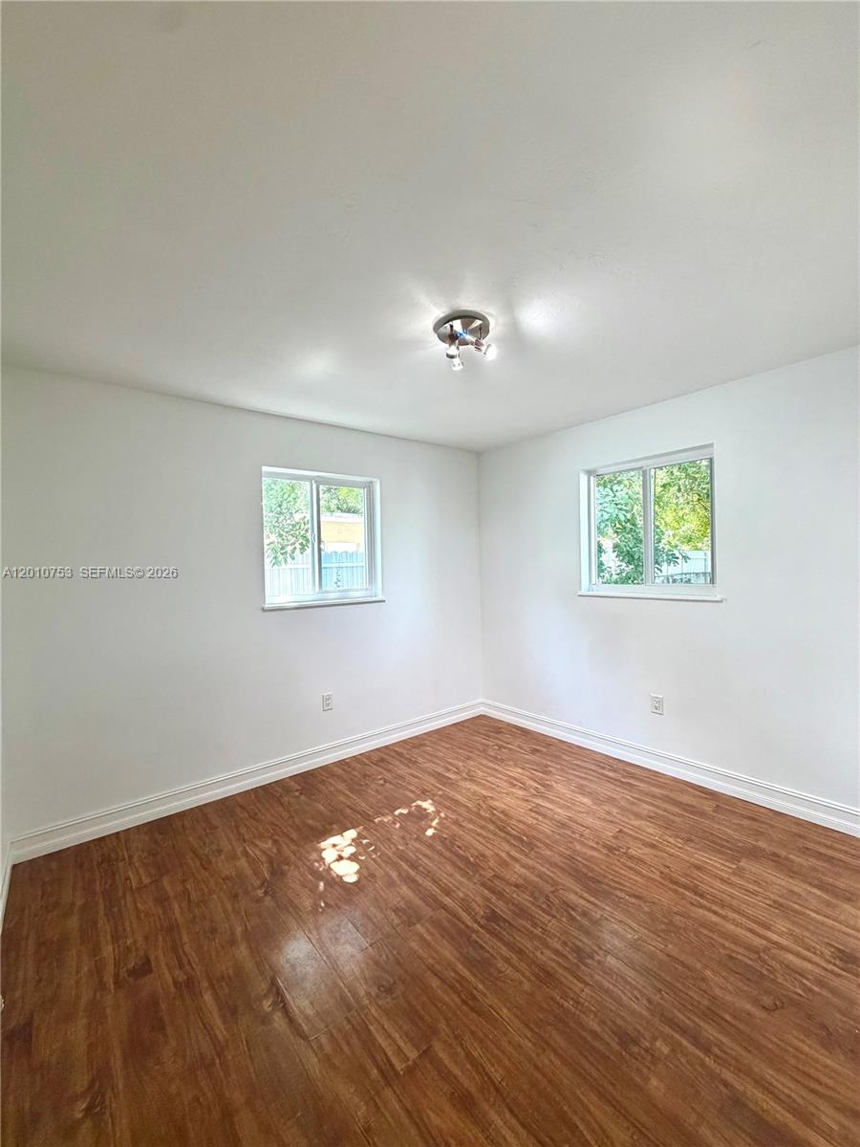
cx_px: 430
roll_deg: +1.9
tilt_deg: -0.6
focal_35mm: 14
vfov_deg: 102.1
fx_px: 464
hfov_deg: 85.7
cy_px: 574
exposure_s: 1/120
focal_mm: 2.22
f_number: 2.2
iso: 320
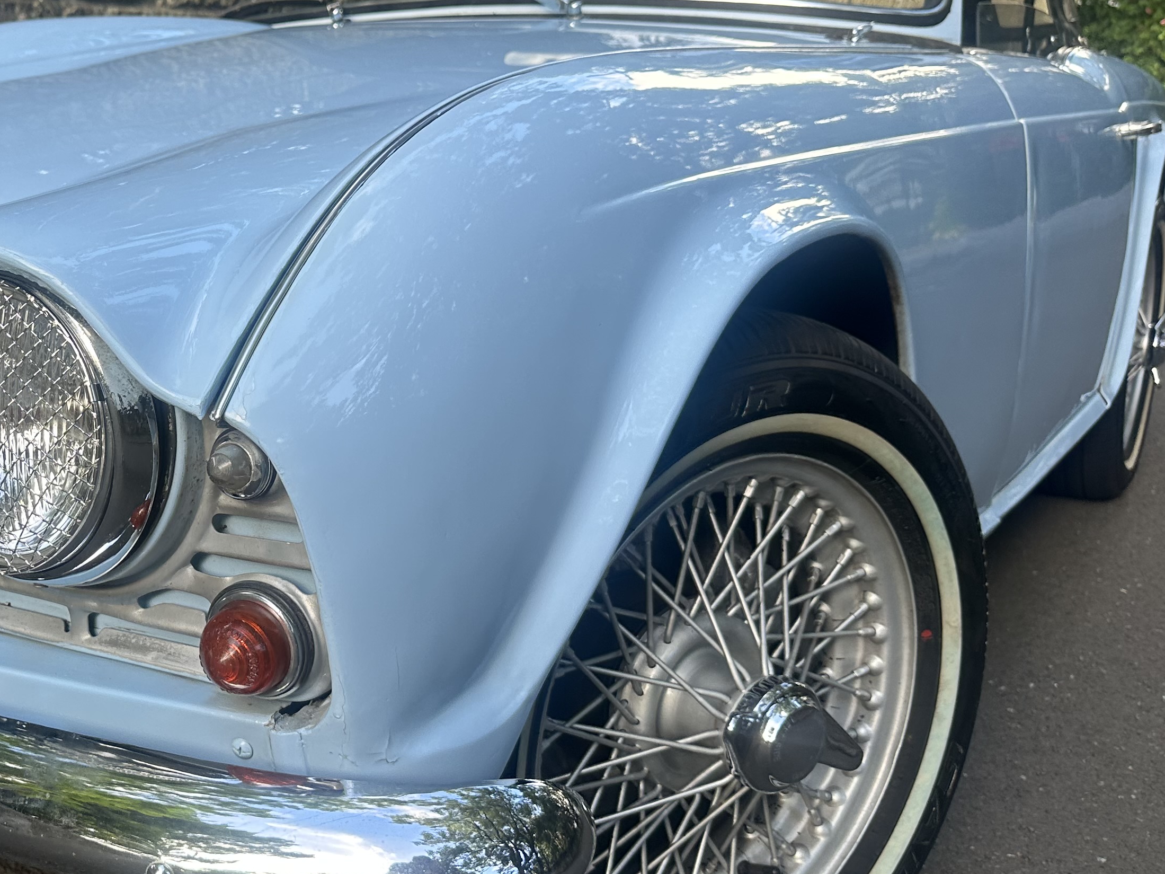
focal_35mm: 44
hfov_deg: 40.3
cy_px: 393
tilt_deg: -14.3
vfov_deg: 32.8
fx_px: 1481
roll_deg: -3.3
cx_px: 158
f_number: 1.78
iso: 80
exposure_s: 1/327
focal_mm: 6.86
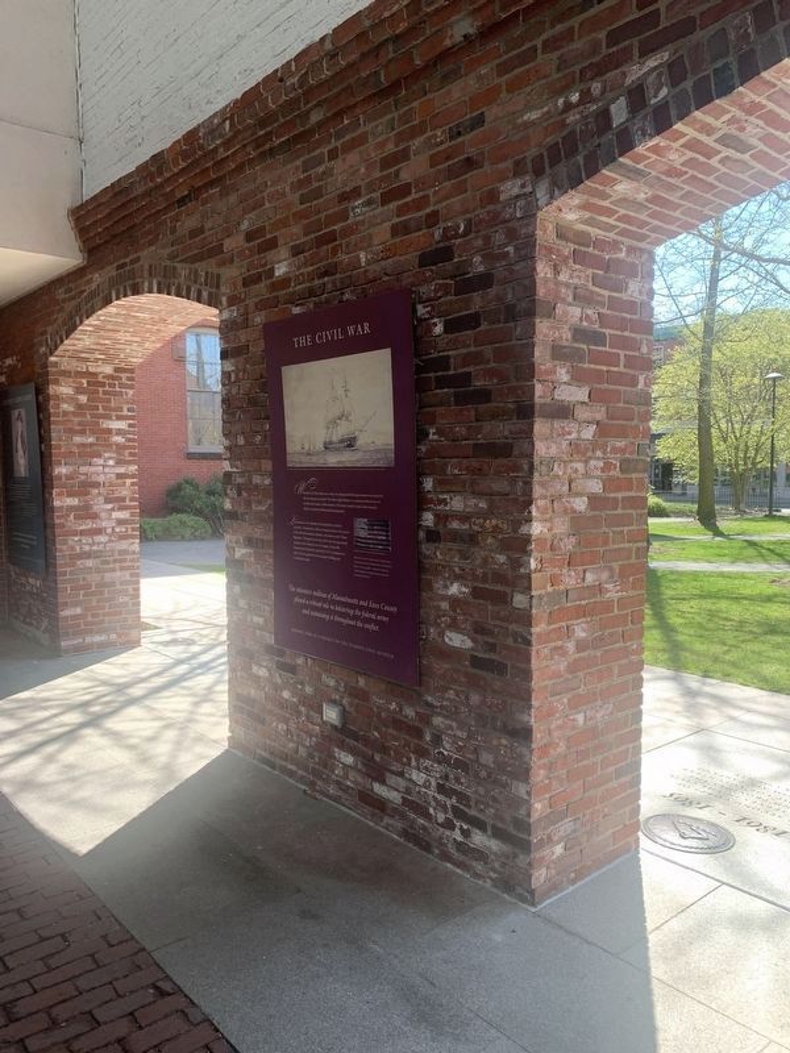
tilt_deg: -3.1
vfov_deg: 67.3
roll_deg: +0.6
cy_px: 526
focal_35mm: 26
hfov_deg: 53.1
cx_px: 395
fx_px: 791
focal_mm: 4.25
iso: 25
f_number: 1.8
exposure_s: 1/238
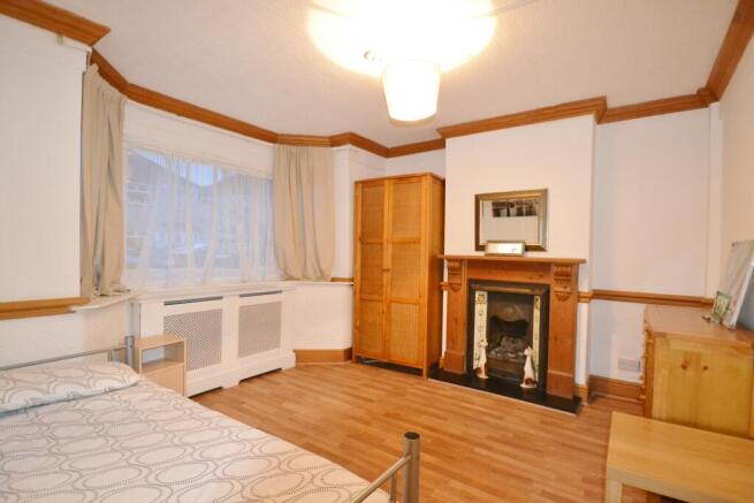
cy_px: 252
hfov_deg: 95.0
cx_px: 377
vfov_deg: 72.1
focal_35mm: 16
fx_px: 346
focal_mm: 11
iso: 2500
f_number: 3.5
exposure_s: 1/60
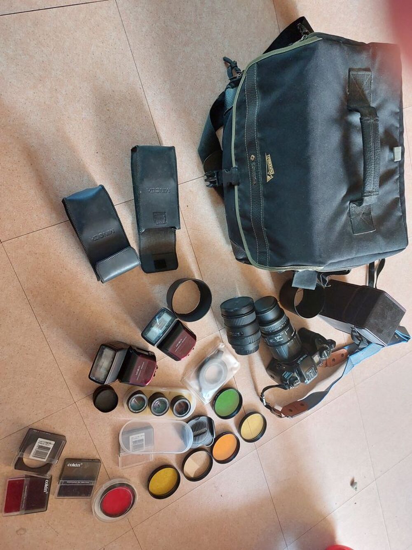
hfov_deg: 56.8
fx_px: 381
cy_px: 275
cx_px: 206
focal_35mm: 24
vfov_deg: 71.6
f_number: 1.8
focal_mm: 5.23
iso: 500
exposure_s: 1/50
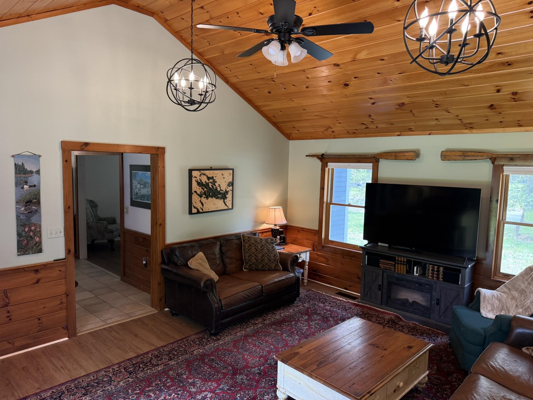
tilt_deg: -4.4
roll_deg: -1.6
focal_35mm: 24
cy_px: 200
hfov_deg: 71.6
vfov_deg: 56.8
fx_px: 370
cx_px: 266
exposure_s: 1/120
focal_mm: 6.76
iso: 250
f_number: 1.78
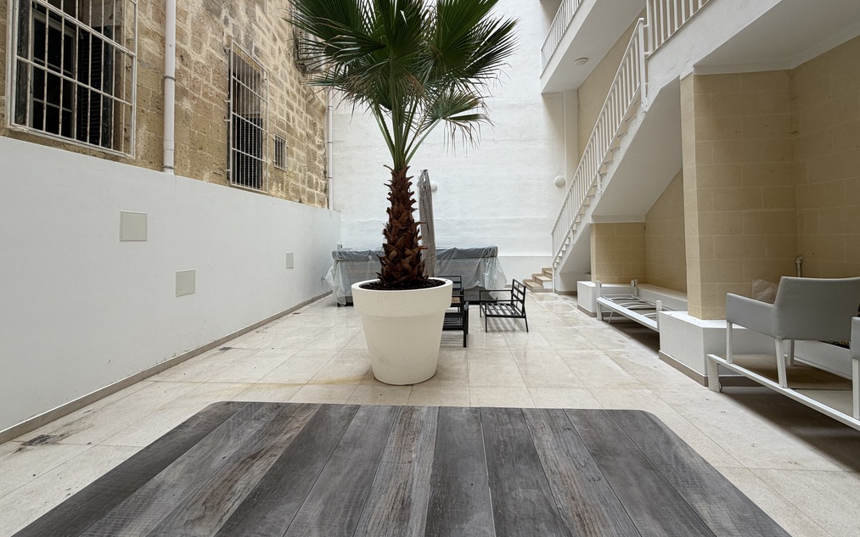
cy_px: 232
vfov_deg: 74.4
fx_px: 352
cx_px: 427
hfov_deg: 101.5
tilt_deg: +0.9
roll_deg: +0.5
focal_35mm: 15
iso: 40
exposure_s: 1/126
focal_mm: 2.22
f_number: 2.2
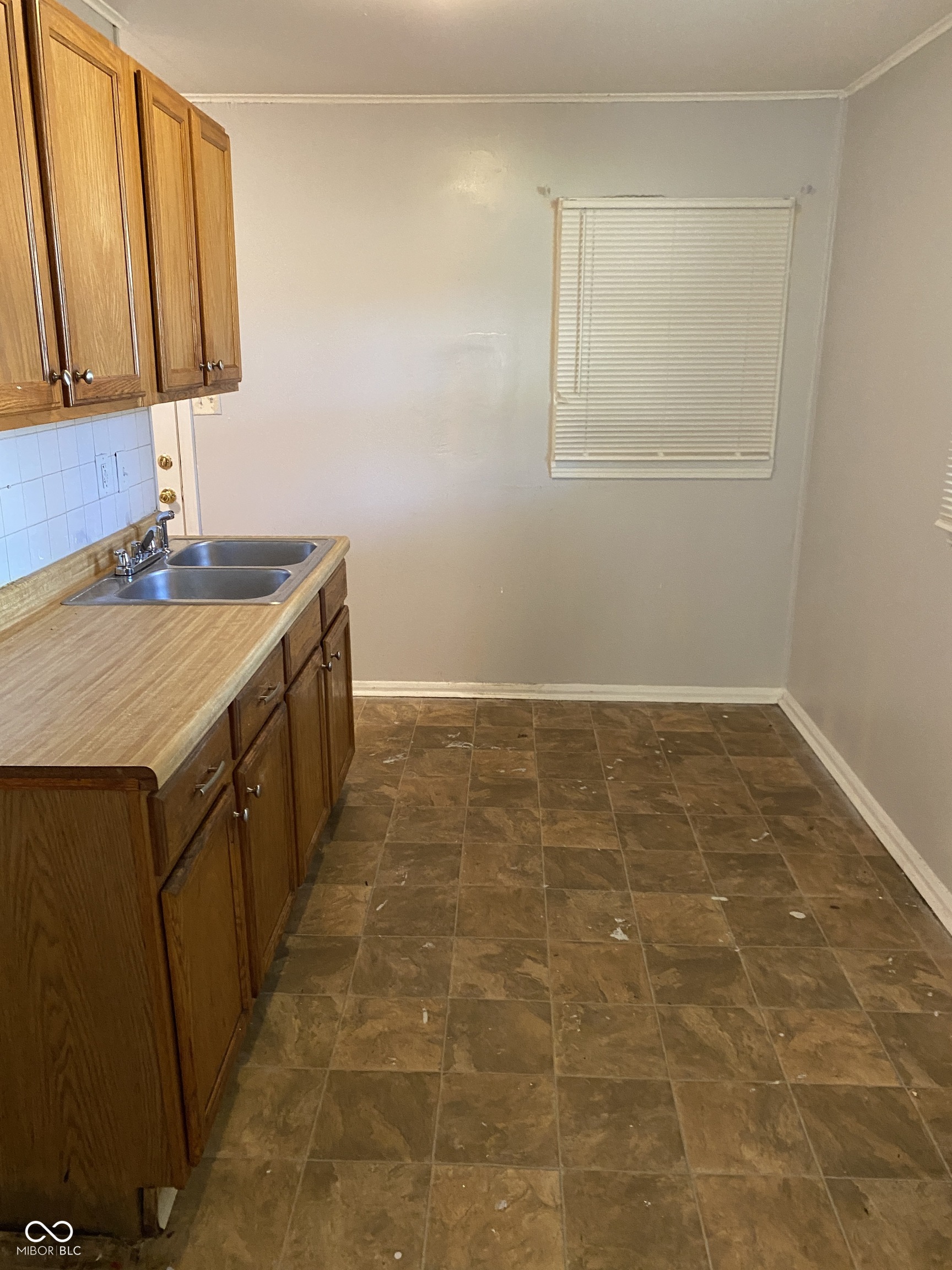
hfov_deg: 53.1
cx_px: 476
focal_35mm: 26
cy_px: 635
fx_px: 953
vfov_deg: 67.3
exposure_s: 1/40
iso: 400
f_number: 1.8
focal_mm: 4.25
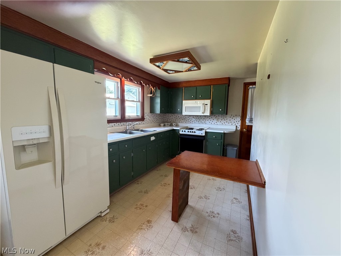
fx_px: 138
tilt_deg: -6.3
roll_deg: -0.6
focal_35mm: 14
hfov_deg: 102.1
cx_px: 170
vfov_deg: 85.7
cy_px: 128
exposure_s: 1/60
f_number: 2.2
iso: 500
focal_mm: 2.22
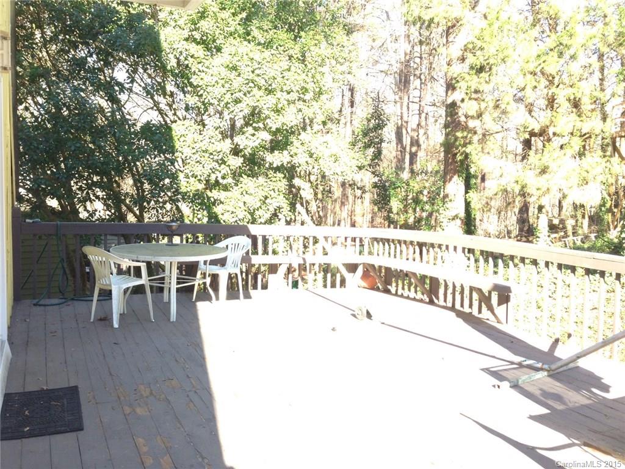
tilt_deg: -4.8
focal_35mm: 33
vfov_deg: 42.9
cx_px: 312
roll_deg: -1.6
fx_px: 596
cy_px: 234
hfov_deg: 55.4
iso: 64
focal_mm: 4.12
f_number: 2.4
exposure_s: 1/120
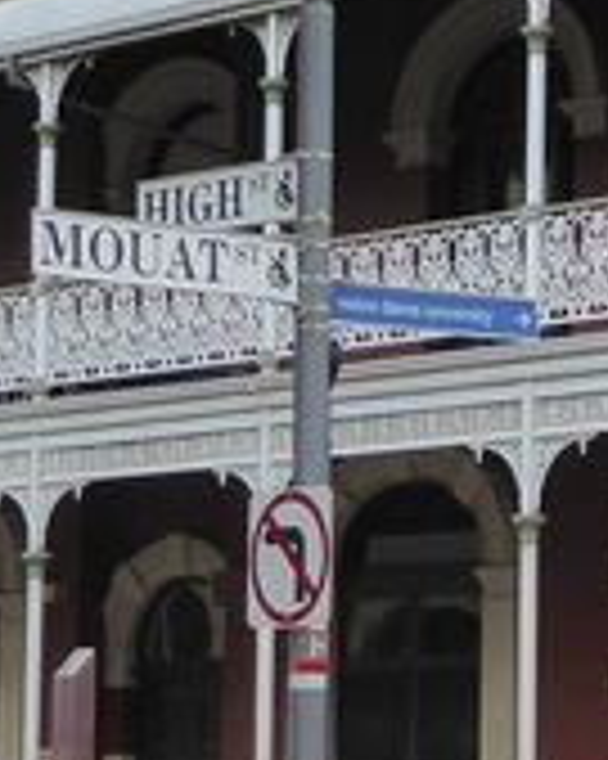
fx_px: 3535
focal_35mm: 157
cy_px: 342
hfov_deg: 9.5
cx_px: 995
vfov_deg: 12.3
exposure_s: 1/400
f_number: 3.6
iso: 160
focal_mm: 5.8
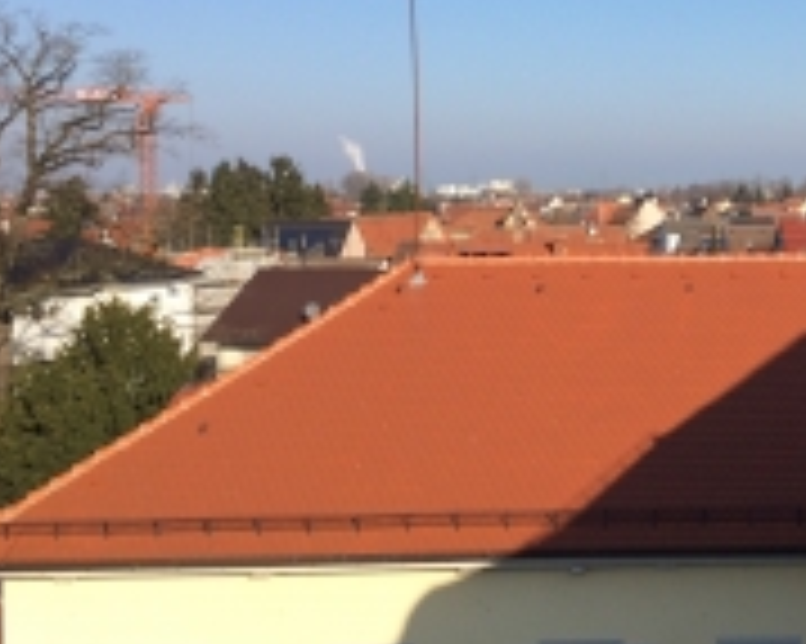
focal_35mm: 57
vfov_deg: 26.4
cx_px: 729
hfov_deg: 31.4
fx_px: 1359
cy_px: 187
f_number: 2.2
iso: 32
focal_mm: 4.15
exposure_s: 1/1786
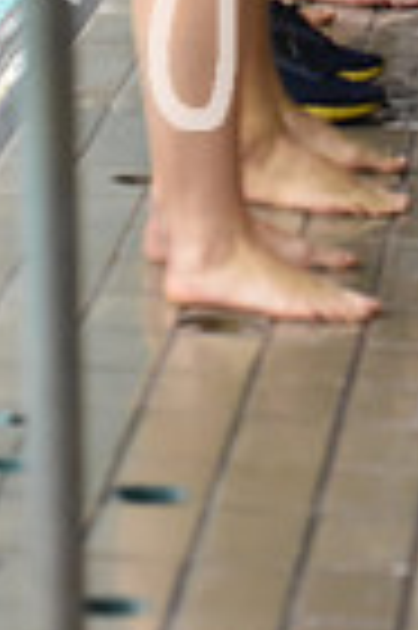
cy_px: -266
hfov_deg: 3.9
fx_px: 6163
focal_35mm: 353
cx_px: 497
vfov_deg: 5.8
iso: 2800
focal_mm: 85
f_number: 2.8
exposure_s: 1/500
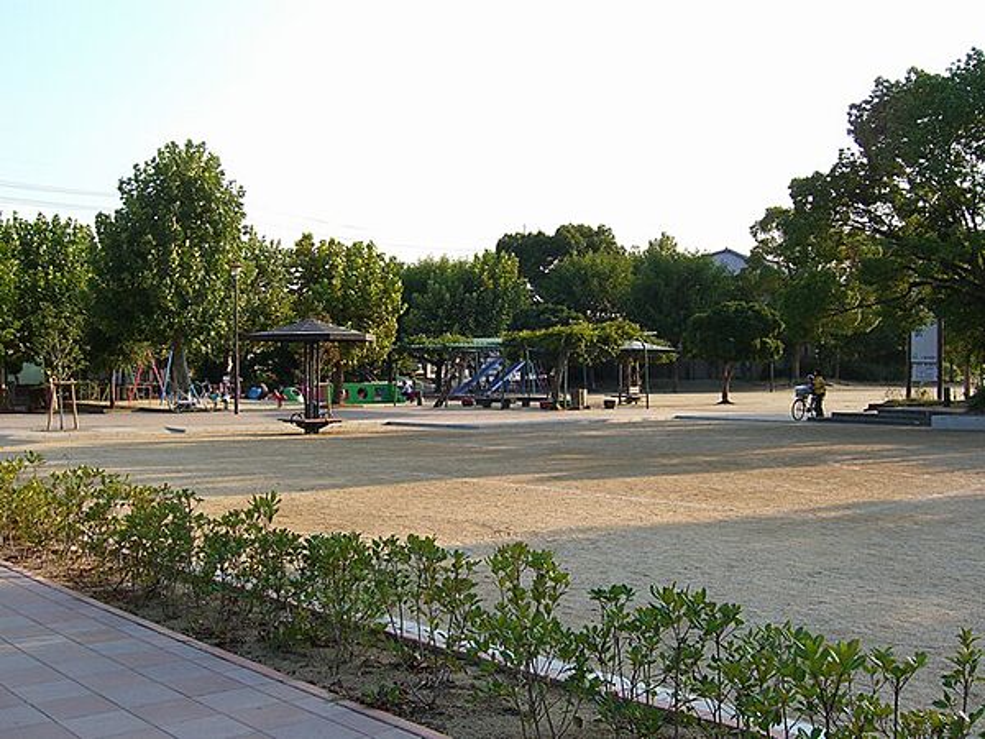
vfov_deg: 37.7
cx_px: 492
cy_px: 370
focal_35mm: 38
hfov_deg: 49.0
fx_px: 1081
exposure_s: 1/60
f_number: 8
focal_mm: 7.9
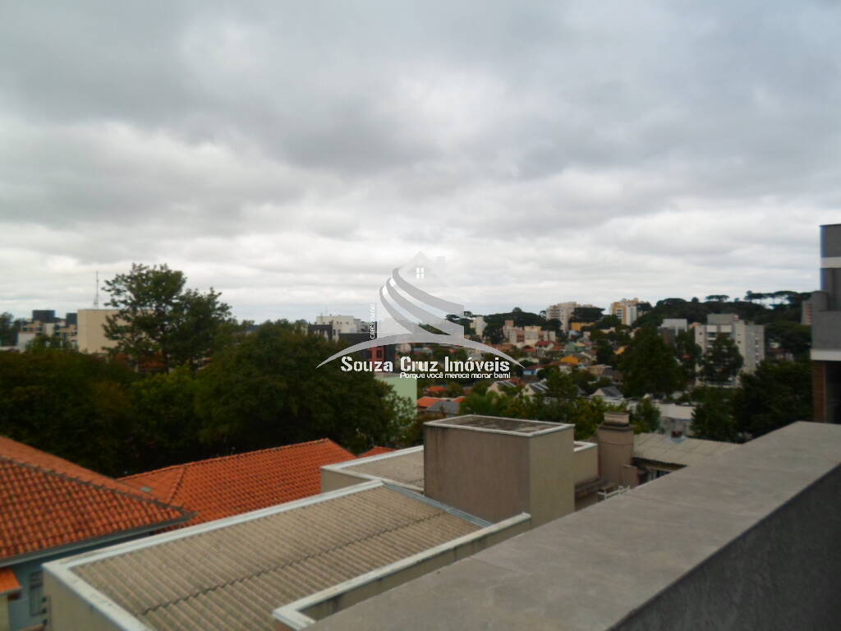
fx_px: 607
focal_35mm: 25
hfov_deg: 69.4
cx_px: 420
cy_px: 316
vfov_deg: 54.9
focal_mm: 4.5
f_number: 2.5
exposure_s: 1/1500
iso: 80
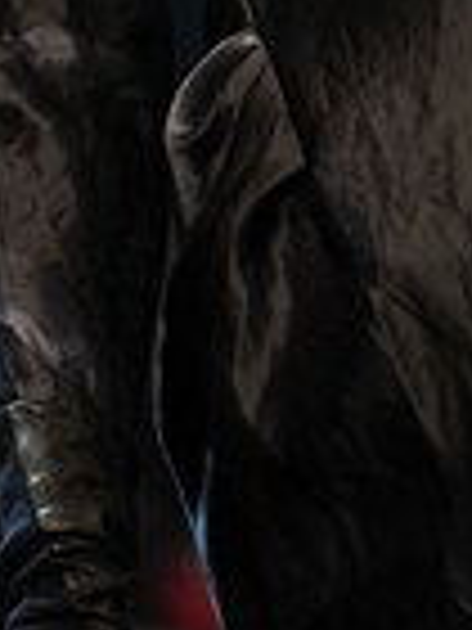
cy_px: -135
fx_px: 11581
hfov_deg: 2.3
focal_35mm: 637
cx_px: 602
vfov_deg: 3.1
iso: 2500
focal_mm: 155
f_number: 3.5
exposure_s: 1/800
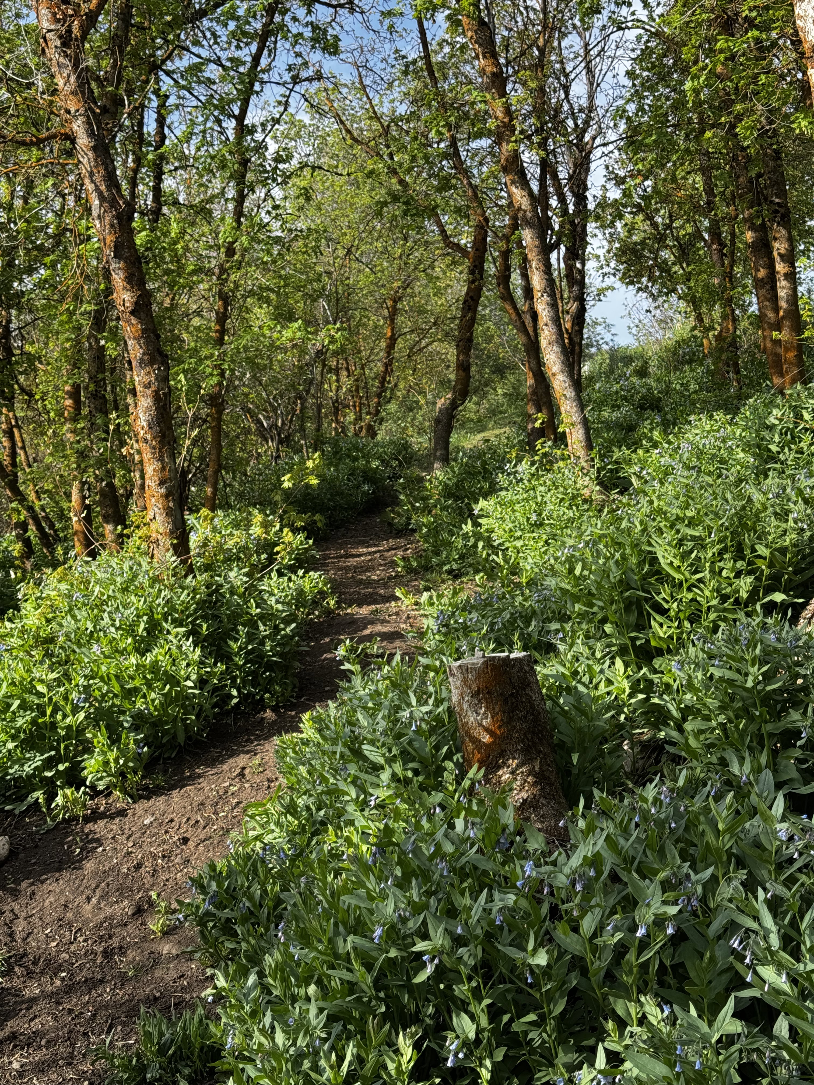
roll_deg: -0.9
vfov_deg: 39.7
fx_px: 1505
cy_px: 542
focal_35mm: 48
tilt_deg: +2.0
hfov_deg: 30.3
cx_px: 407
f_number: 1.78
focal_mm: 6.76
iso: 64
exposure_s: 1/980
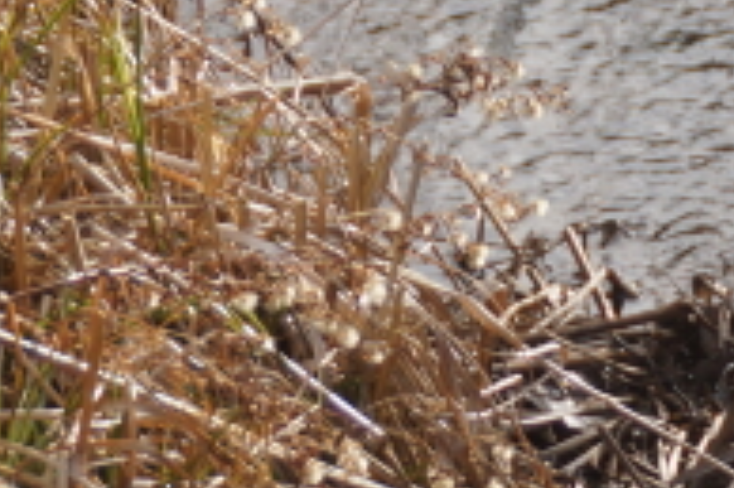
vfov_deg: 2.1
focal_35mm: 659
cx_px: 840
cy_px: 185
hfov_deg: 3.1
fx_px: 13416
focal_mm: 85
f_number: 5.6
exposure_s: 1/160
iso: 160
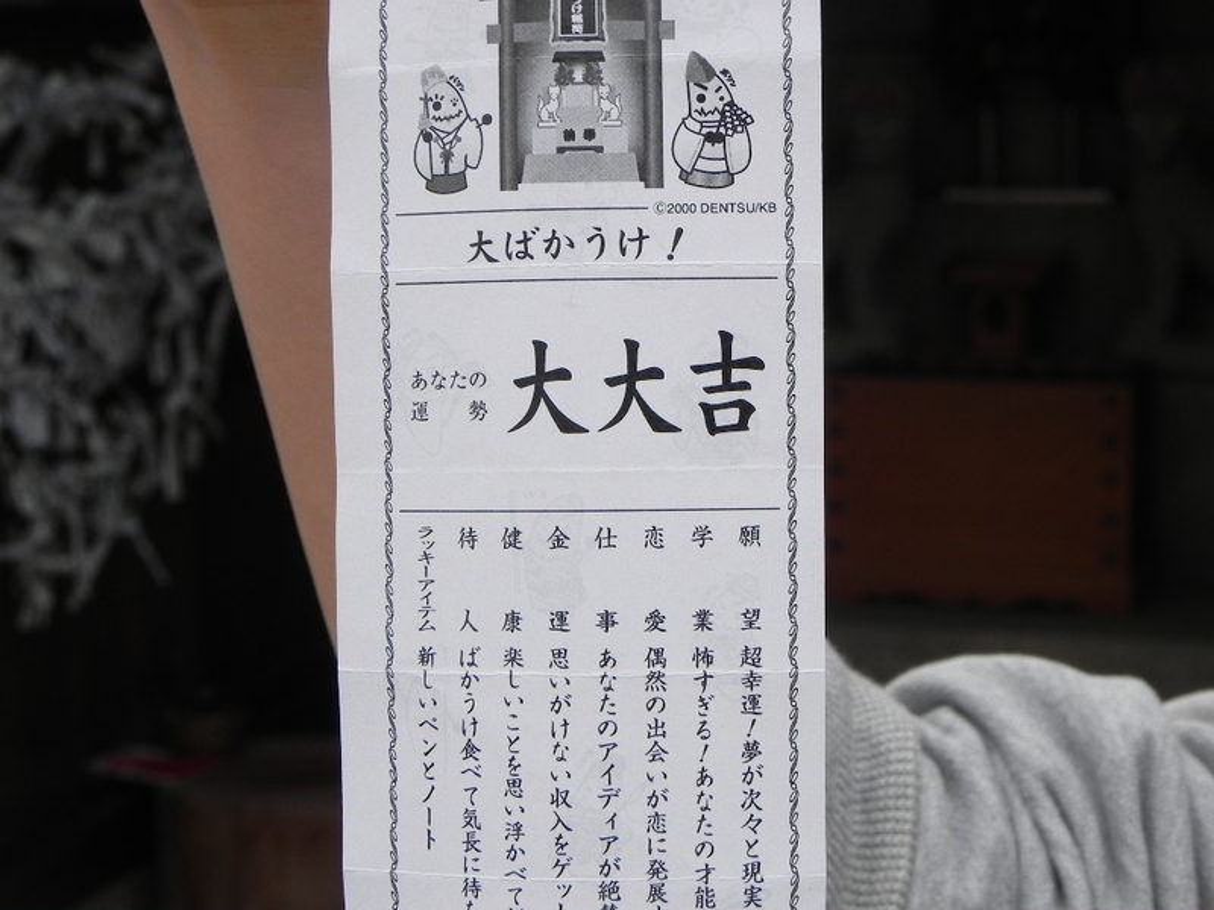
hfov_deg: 23.0
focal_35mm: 85
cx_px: 607
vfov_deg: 17.4
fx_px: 2981
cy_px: 455
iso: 160
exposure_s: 1/340
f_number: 6.3
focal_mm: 15.1
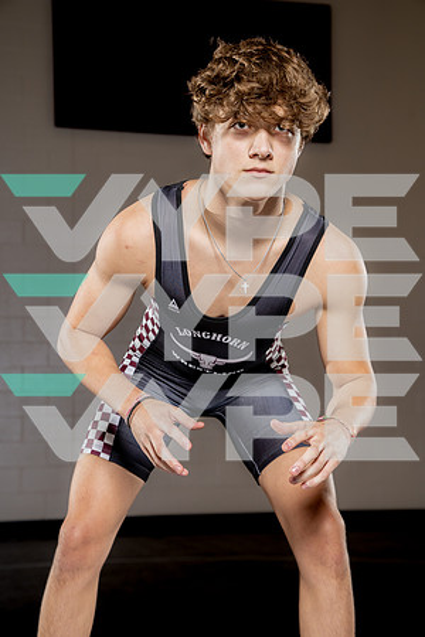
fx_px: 1098
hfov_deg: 21.9
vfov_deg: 32.4
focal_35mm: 62
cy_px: 318
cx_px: 212
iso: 320
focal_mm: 62
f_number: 5.6
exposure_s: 1/250
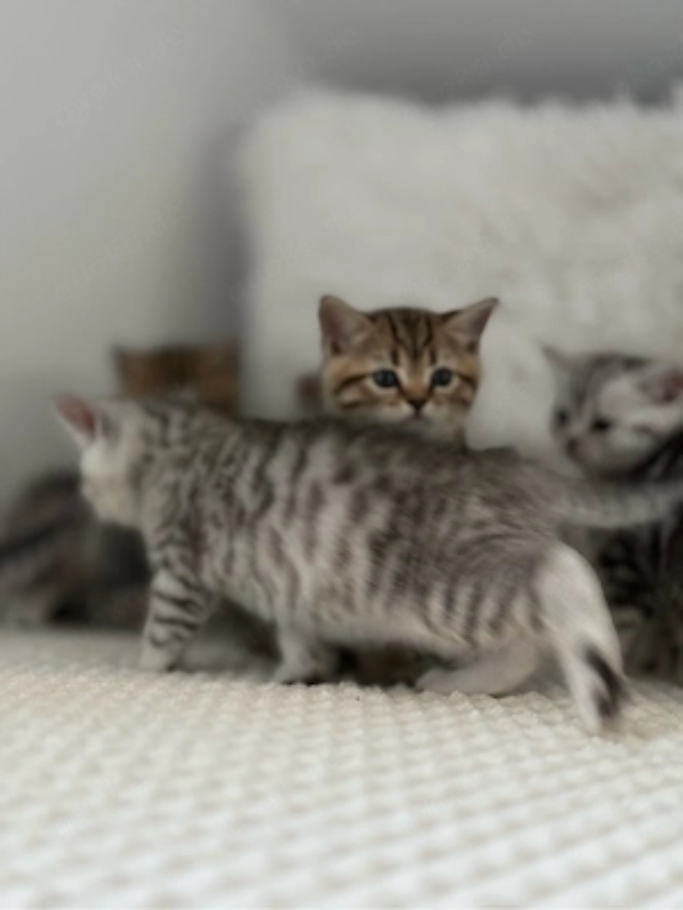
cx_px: 342
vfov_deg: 39.7
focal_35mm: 48
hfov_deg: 30.3
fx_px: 1263
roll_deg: -2.8
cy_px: 455
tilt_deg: +2.9
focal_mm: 6.76
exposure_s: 1/60
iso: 200
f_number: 1.78
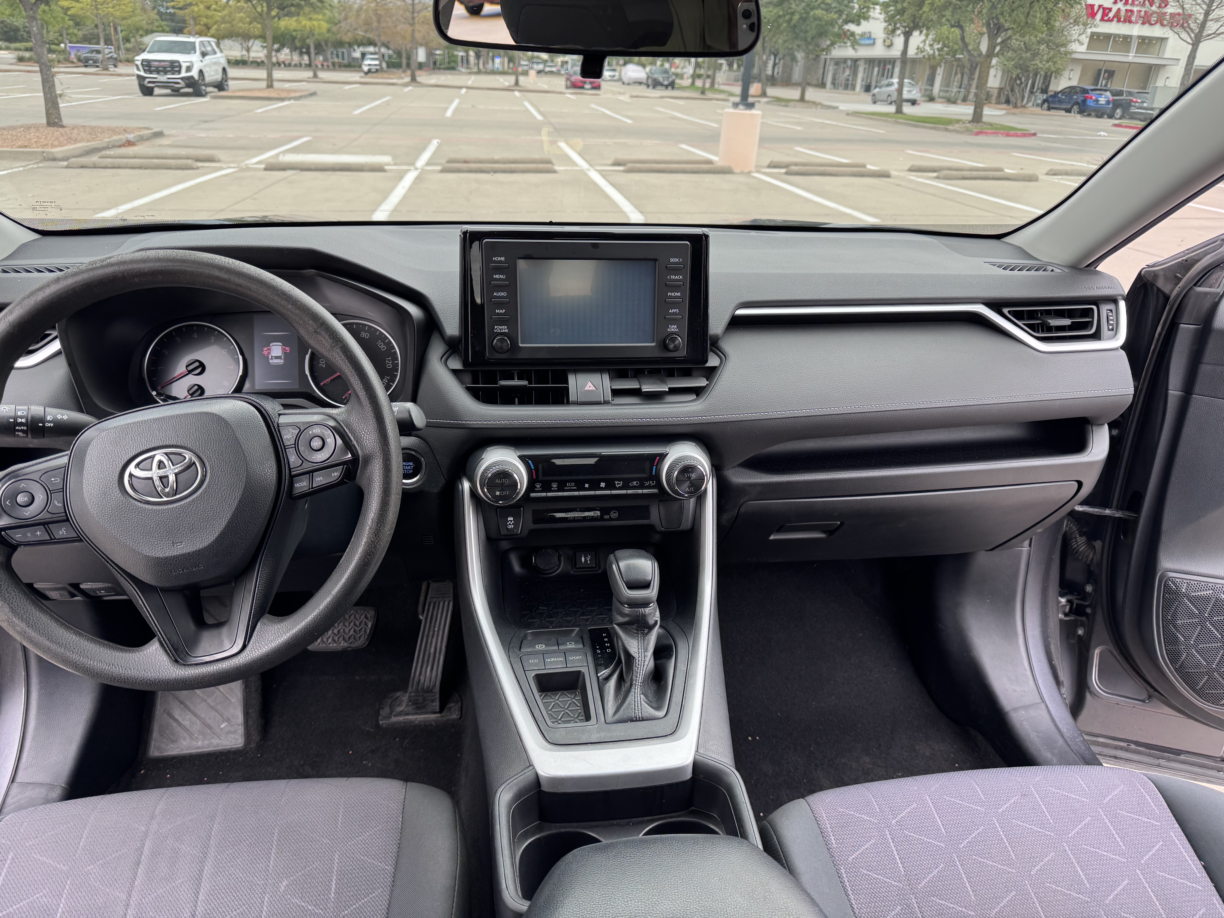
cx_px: 612
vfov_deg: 56.8
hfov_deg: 71.6
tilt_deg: -24.4
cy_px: 459
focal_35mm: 24
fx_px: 849
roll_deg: -2.8
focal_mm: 6.76
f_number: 1.78
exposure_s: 1/121
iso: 100
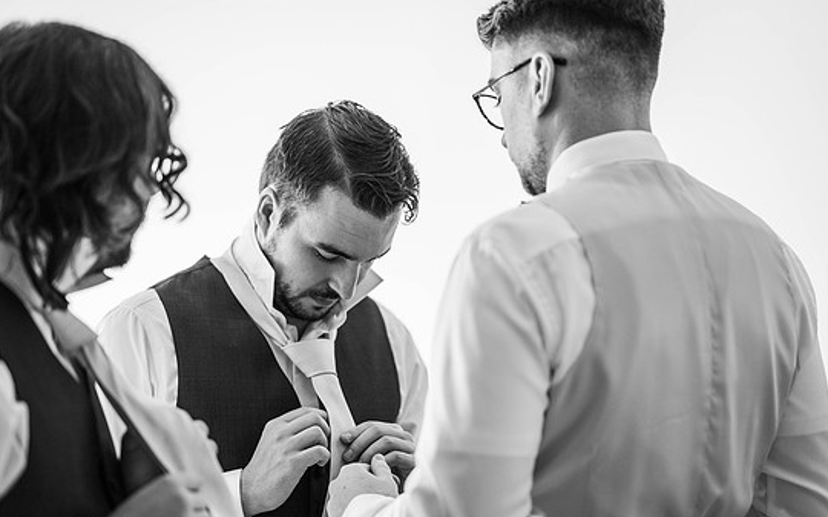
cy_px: 279
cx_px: 414
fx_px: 2098
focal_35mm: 93
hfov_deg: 22.3
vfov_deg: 14.0
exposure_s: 1/200
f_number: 1.8
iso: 160
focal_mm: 85
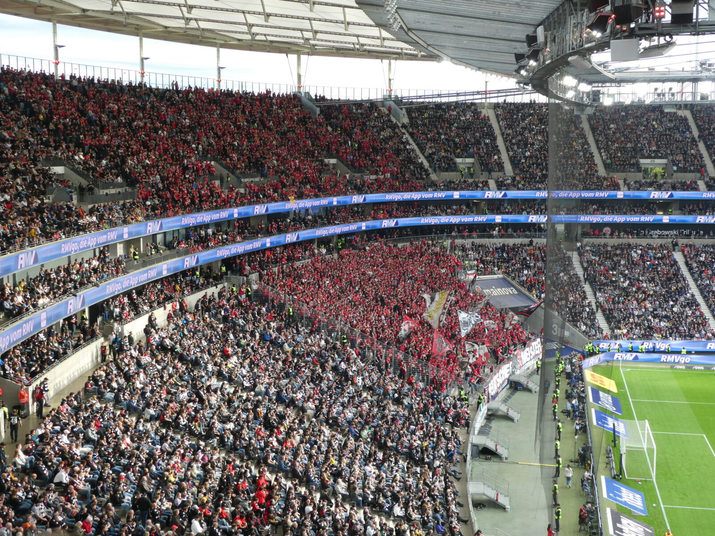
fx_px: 971
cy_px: 268
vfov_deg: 30.9
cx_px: 358
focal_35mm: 47
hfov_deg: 40.4
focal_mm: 8.4
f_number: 4
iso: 160
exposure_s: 1/80
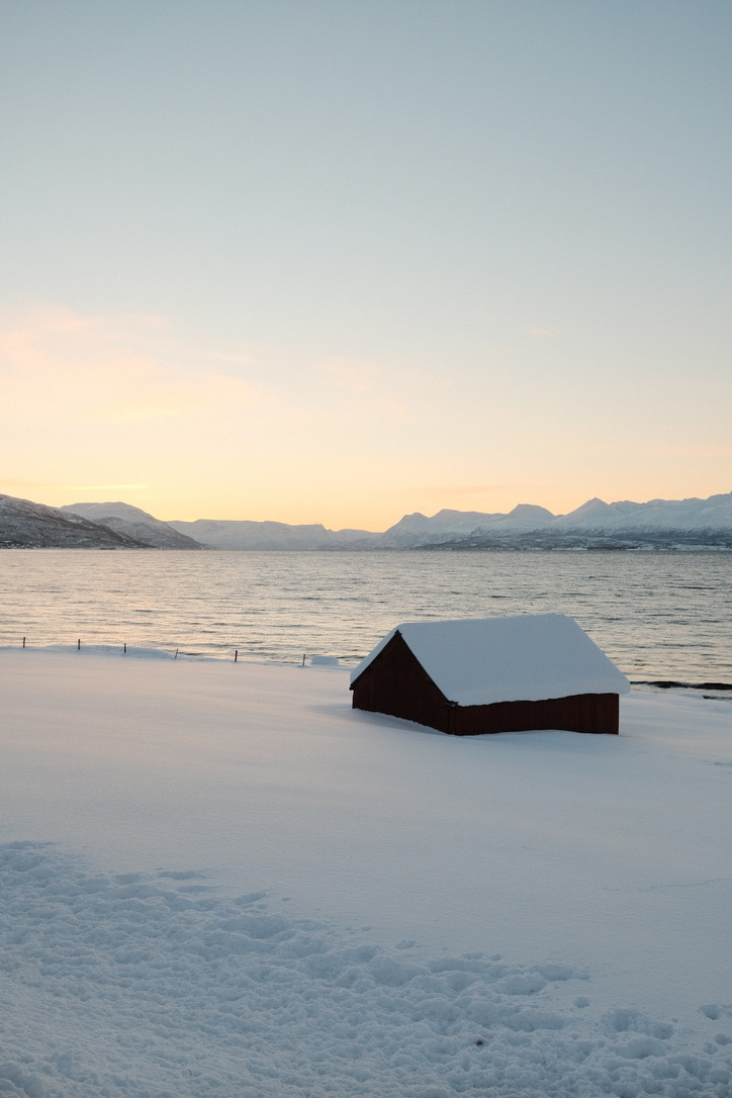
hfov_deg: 37.9
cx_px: 366
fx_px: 1067
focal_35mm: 35
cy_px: 549
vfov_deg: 54.4
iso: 800
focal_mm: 23
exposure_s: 1/680
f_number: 4
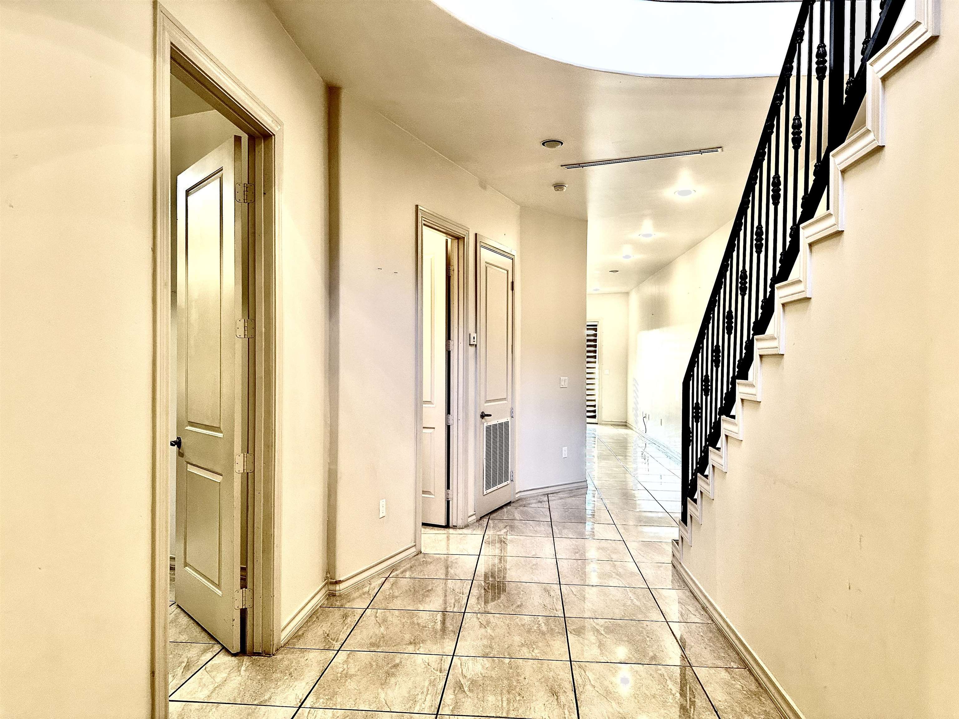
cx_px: 480
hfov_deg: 71.6
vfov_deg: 56.8
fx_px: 665
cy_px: 360
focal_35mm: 24
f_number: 1.78
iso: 320
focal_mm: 6.86
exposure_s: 1/60
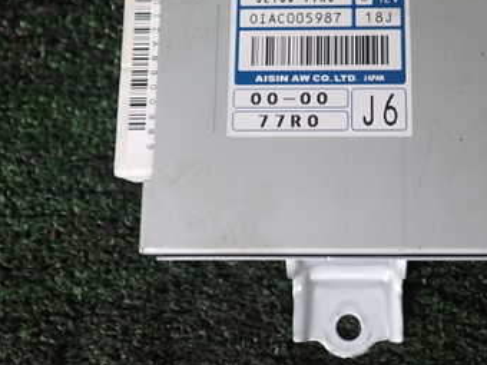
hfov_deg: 35.7
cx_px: 335
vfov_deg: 27.1
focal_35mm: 53
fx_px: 746
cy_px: 86
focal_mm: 5.4
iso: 200
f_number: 2.3
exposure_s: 1/30
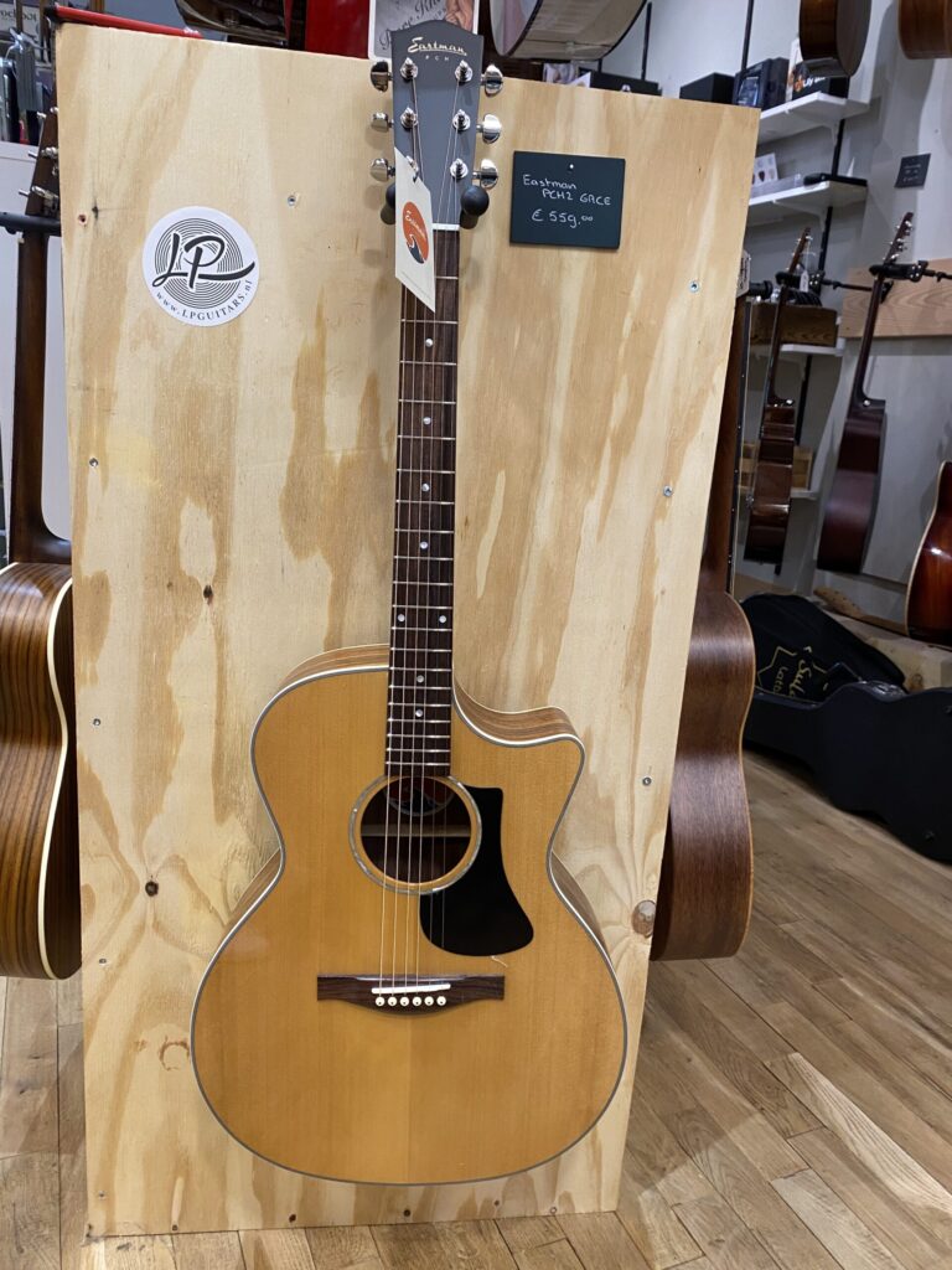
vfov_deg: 67.3
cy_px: 635
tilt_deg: -13.7
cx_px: 476
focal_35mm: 26
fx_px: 953
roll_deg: -3.6
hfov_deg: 53.1
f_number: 1.8
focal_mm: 4.25
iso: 125
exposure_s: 1/50
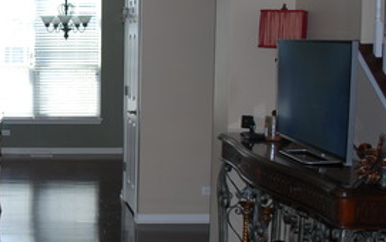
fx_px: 684
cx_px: 9
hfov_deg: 29.6
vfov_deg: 20.0
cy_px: 80
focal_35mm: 65
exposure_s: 1/80
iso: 200
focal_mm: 18
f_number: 3.5
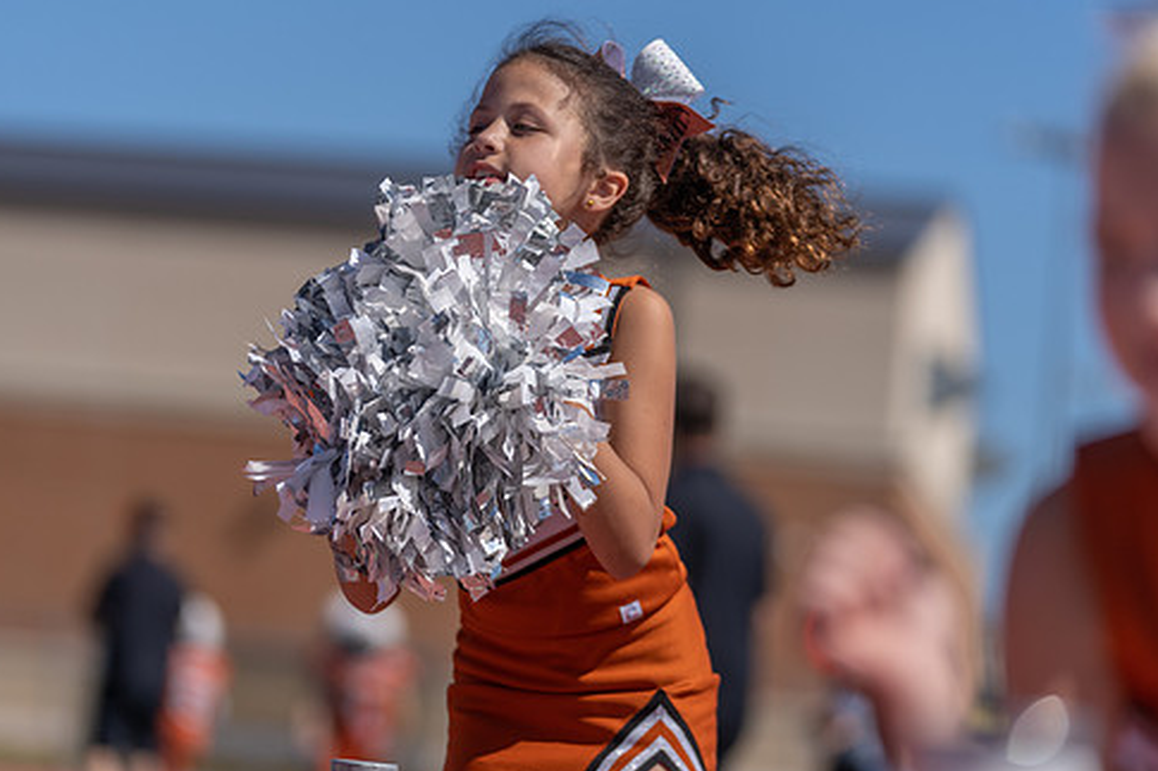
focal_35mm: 177
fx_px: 5691
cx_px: 525
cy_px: 366
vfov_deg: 7.8
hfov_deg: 11.6
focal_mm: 148
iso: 100
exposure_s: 1/3200
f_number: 2.8
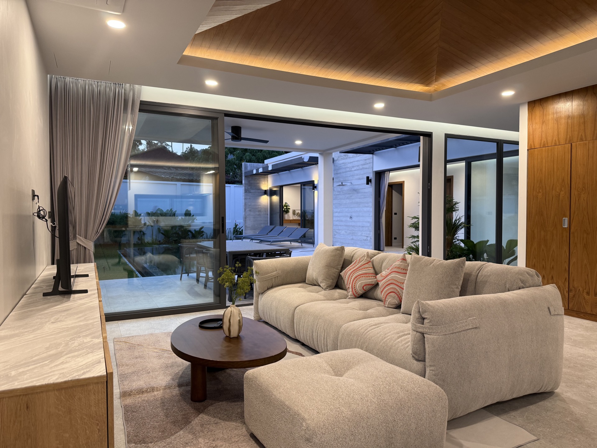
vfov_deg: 56.8
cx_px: 298
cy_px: 224
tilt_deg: -2.6
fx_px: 414
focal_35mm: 24
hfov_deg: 71.6
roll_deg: -0.1
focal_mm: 6.76
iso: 160
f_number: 1.78
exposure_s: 1/50
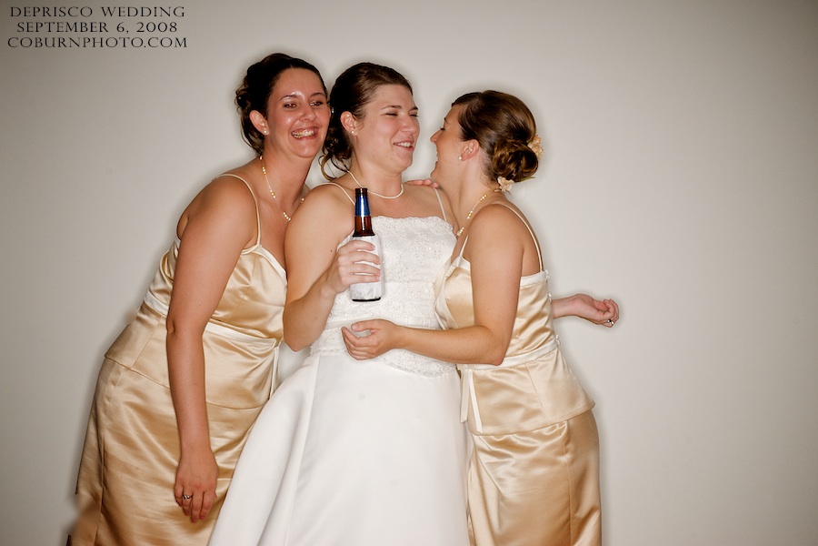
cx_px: 409
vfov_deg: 22.6
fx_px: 1363
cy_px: 273
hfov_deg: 33.4
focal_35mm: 60
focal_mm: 40
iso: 200
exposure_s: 1/250
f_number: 16
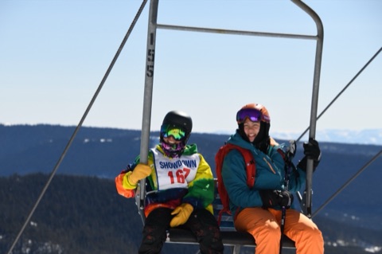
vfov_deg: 9.1
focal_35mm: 150
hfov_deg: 13.7
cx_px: 191
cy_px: 127
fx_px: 1590
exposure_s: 1/3200
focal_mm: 100
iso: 400
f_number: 5.6
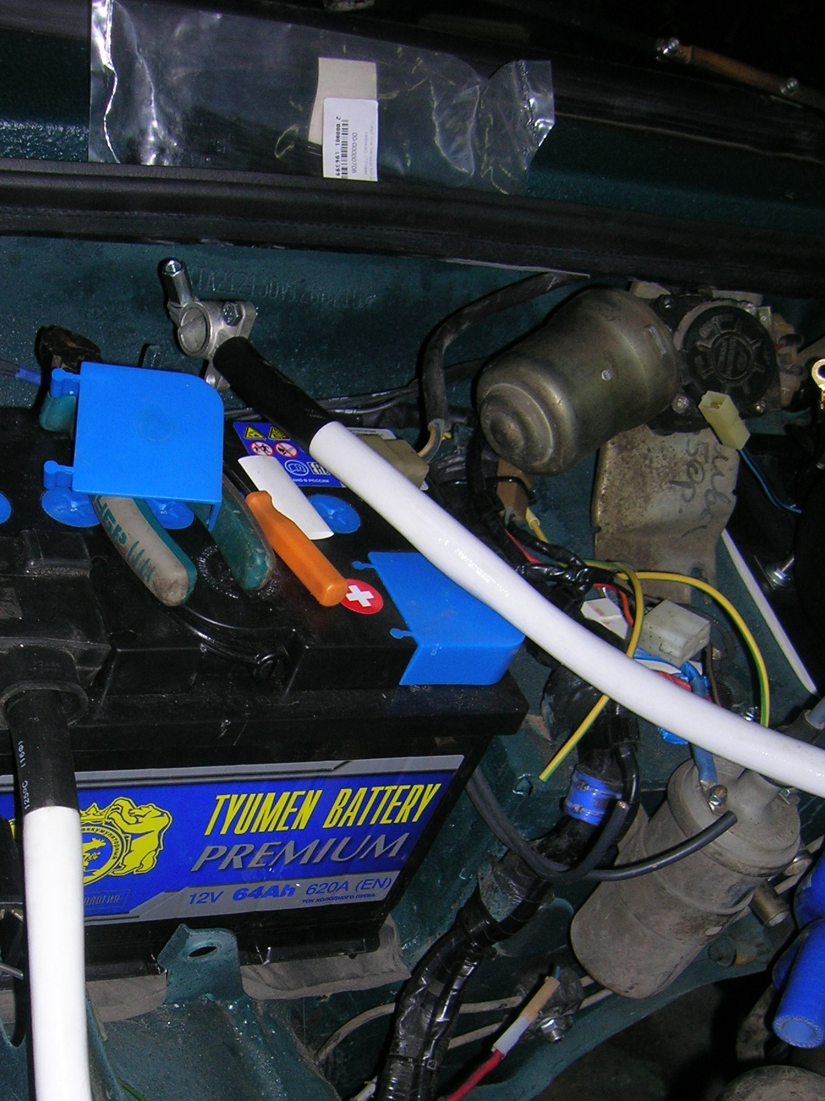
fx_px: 1557
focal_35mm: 49
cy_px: 791
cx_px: 233
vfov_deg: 38.2
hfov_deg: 29.3
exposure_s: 1/60.1
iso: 50
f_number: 2.9
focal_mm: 5.7
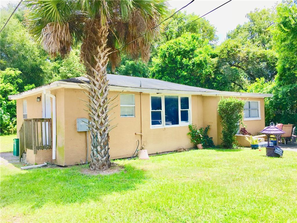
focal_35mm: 29
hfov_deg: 61.7
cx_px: 148
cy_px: 112
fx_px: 249
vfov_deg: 48.2
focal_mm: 4.15
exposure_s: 1/610
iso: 25
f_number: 2.2
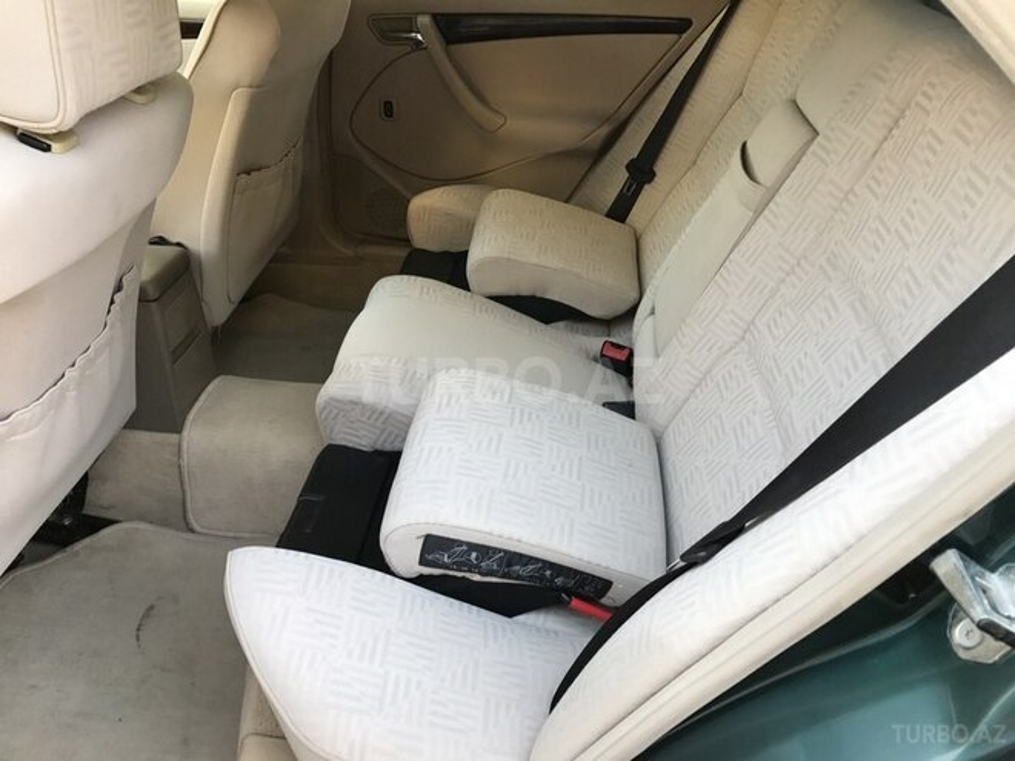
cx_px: 508
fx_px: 821
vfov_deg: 49.7
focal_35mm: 28
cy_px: 380
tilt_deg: -30.4
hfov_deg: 63.4
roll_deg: -2.2
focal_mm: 3.99
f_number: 1.8
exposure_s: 1/100
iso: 40
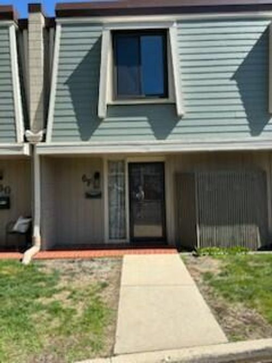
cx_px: 136
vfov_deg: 67.3
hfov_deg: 53.0
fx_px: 272
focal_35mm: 26
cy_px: 182
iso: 50
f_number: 1.6
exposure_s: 1/2151
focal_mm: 5.96
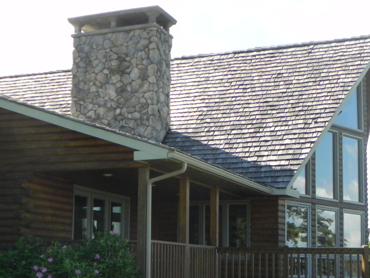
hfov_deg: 27.2
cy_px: 218
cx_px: 123
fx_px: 759
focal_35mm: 71
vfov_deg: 20.5
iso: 371
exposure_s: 1/1600
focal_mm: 7.3
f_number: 3.2
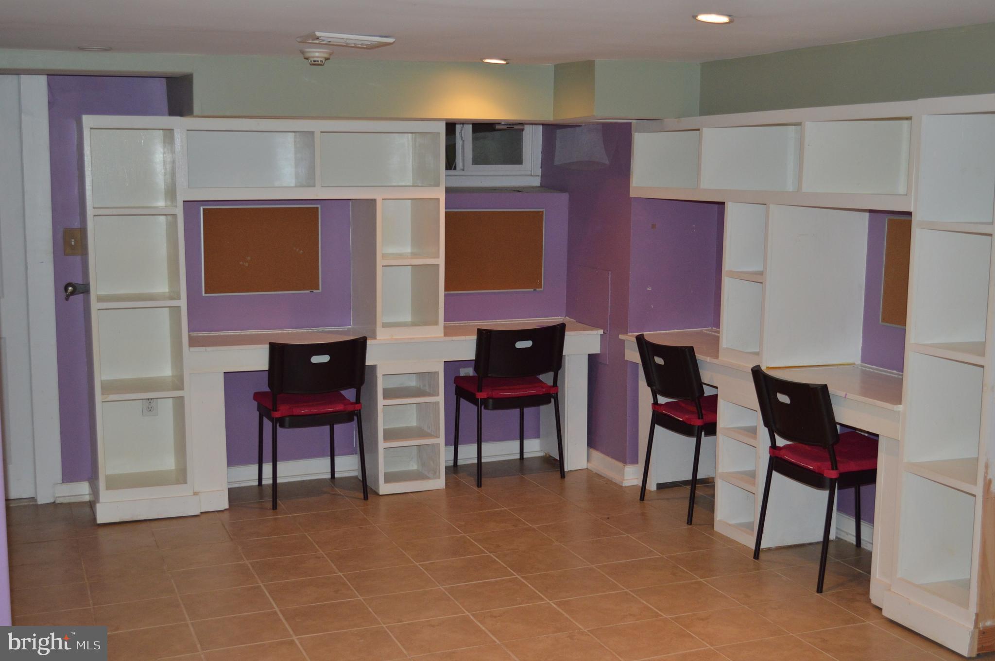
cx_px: 498
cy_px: 330
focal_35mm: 48
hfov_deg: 41.2
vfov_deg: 28.0
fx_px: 1325
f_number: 4.8
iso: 800
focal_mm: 32
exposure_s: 1/60
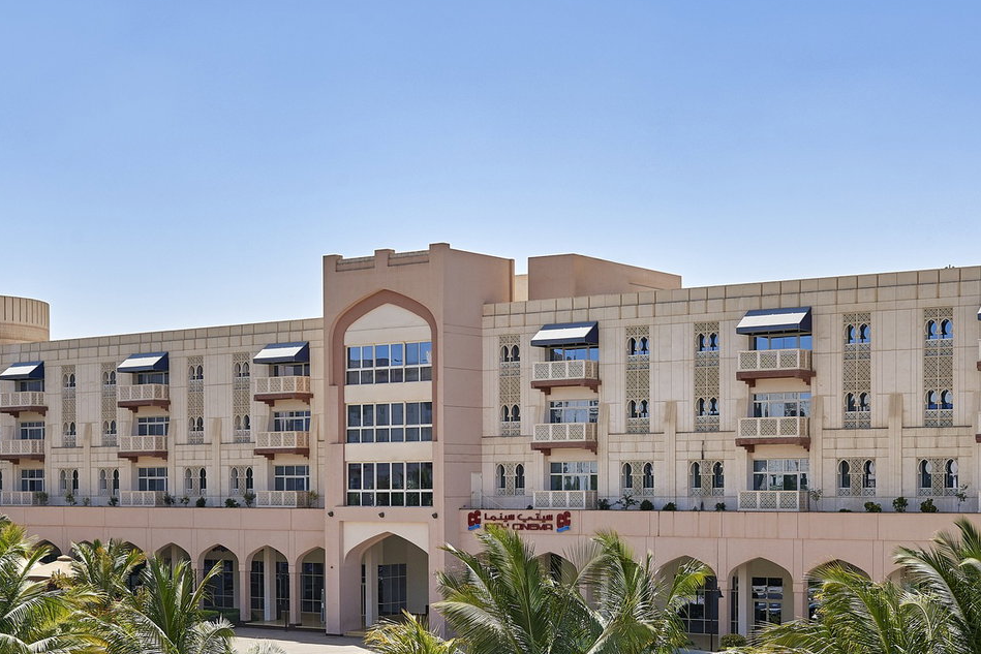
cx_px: 552
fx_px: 1608
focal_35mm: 59
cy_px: 544
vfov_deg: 22.6
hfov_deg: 33.9
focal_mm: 35
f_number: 7.1
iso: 320
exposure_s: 1/640
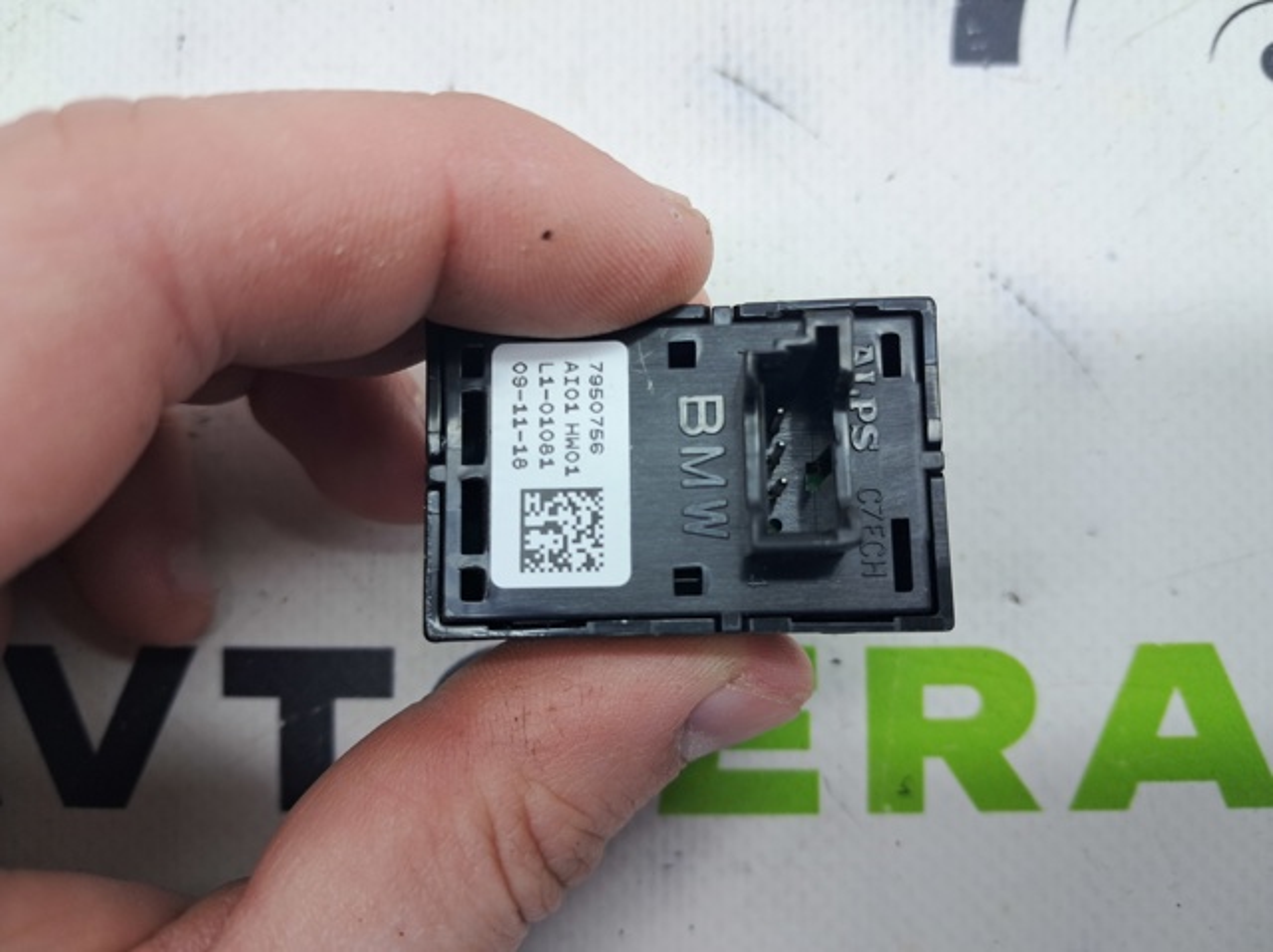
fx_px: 992
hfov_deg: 65.4
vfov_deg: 51.3
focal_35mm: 27
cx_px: 636
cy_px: 476
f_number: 1.8
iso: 50
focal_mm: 4
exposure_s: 1/50
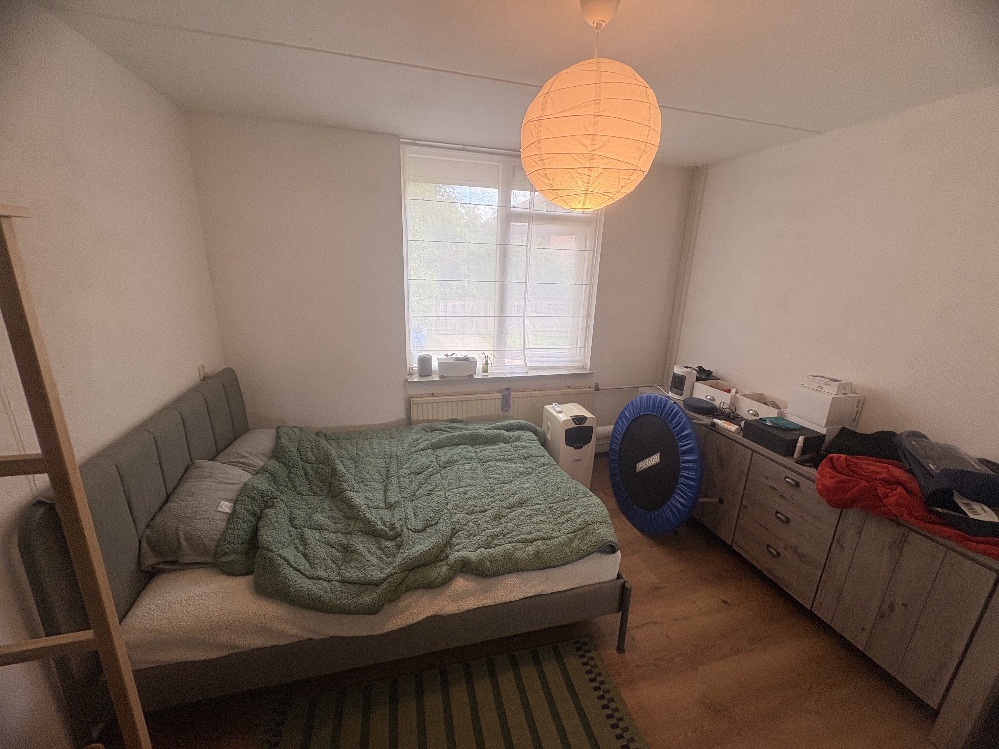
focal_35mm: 14
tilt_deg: -15.0
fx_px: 404
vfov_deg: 85.7
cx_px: 500
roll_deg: -1.5
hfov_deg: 102.1
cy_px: 374
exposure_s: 1/100
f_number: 2.2
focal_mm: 2.22
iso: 80
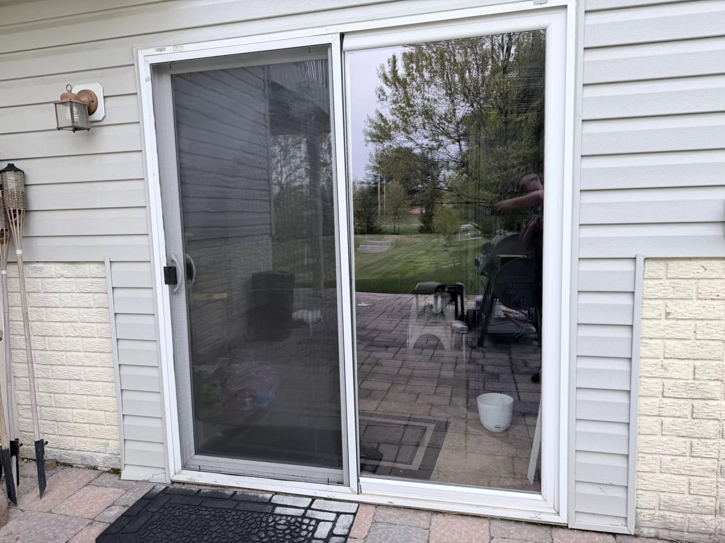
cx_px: 362
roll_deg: +0.8
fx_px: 503
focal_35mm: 24
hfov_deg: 71.6
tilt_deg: -6.7
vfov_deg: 56.8
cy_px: 272
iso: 80
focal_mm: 6.76
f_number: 1.78
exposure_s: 1/909
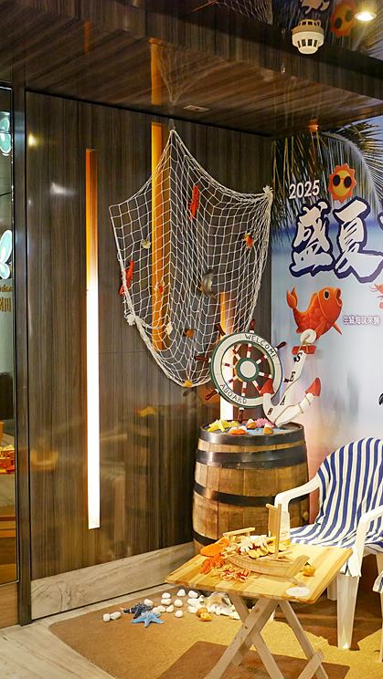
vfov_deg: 49.4
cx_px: 274
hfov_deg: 28.7
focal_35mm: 41
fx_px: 740
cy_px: 342
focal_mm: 14
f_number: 2.5
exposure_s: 1/60
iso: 1600
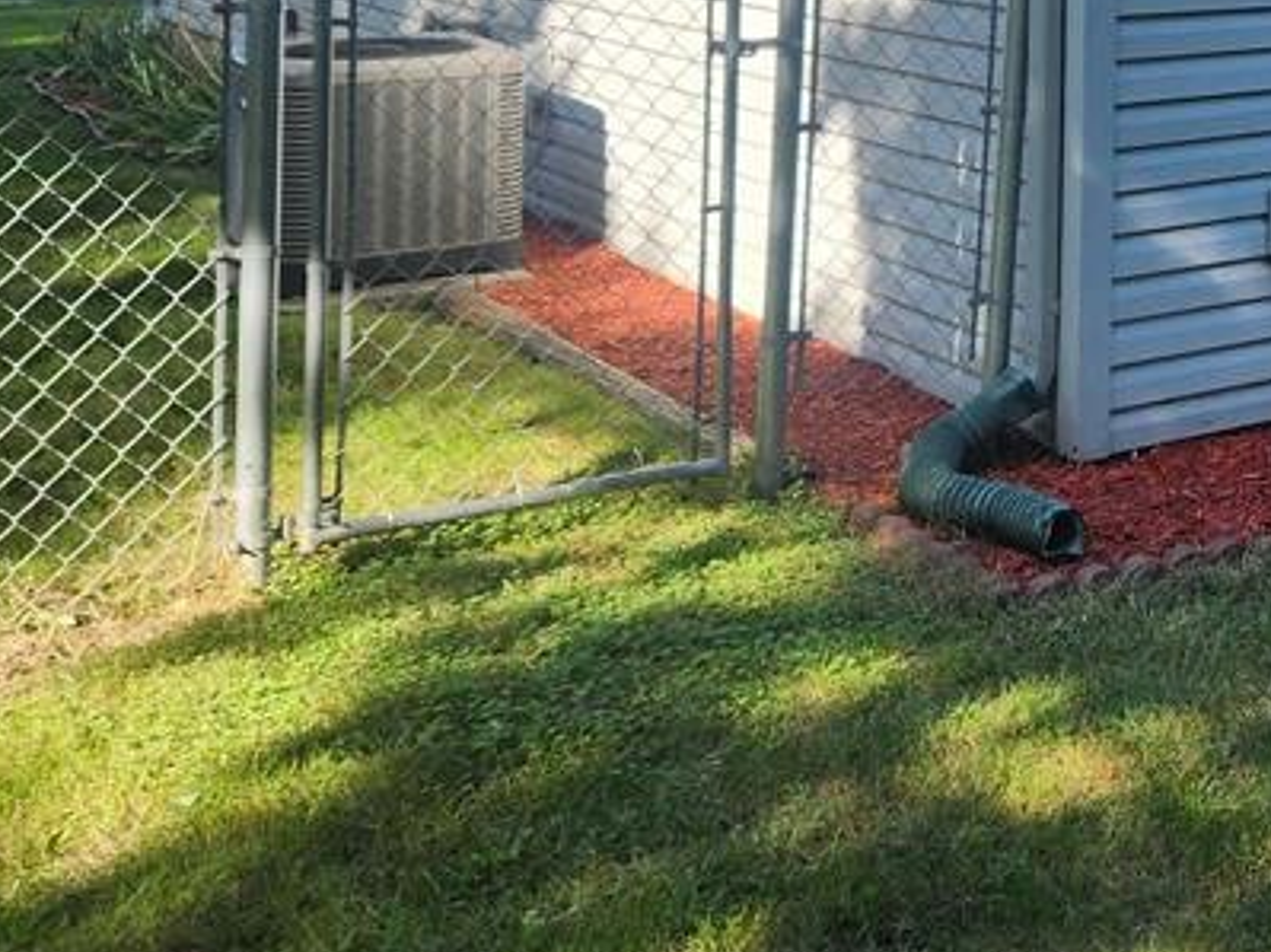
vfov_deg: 23.2
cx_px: 1491
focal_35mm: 59
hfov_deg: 28.7
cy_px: -118
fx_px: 2166
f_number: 1.8
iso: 20
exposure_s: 1/404
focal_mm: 5.4
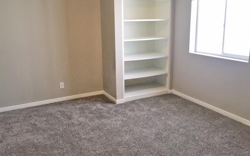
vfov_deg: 39.3
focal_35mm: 32
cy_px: 67
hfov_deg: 59.7
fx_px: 218
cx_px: 122
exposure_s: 1/30
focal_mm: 4.15
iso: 40
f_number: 2.2
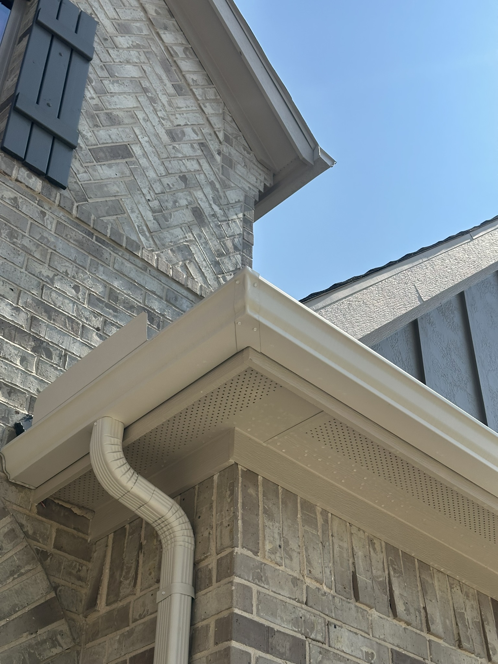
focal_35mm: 48
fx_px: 921
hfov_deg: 30.3
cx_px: 249
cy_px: 332
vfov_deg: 39.7
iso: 64
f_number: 1.78
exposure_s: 1/5882
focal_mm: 6.86
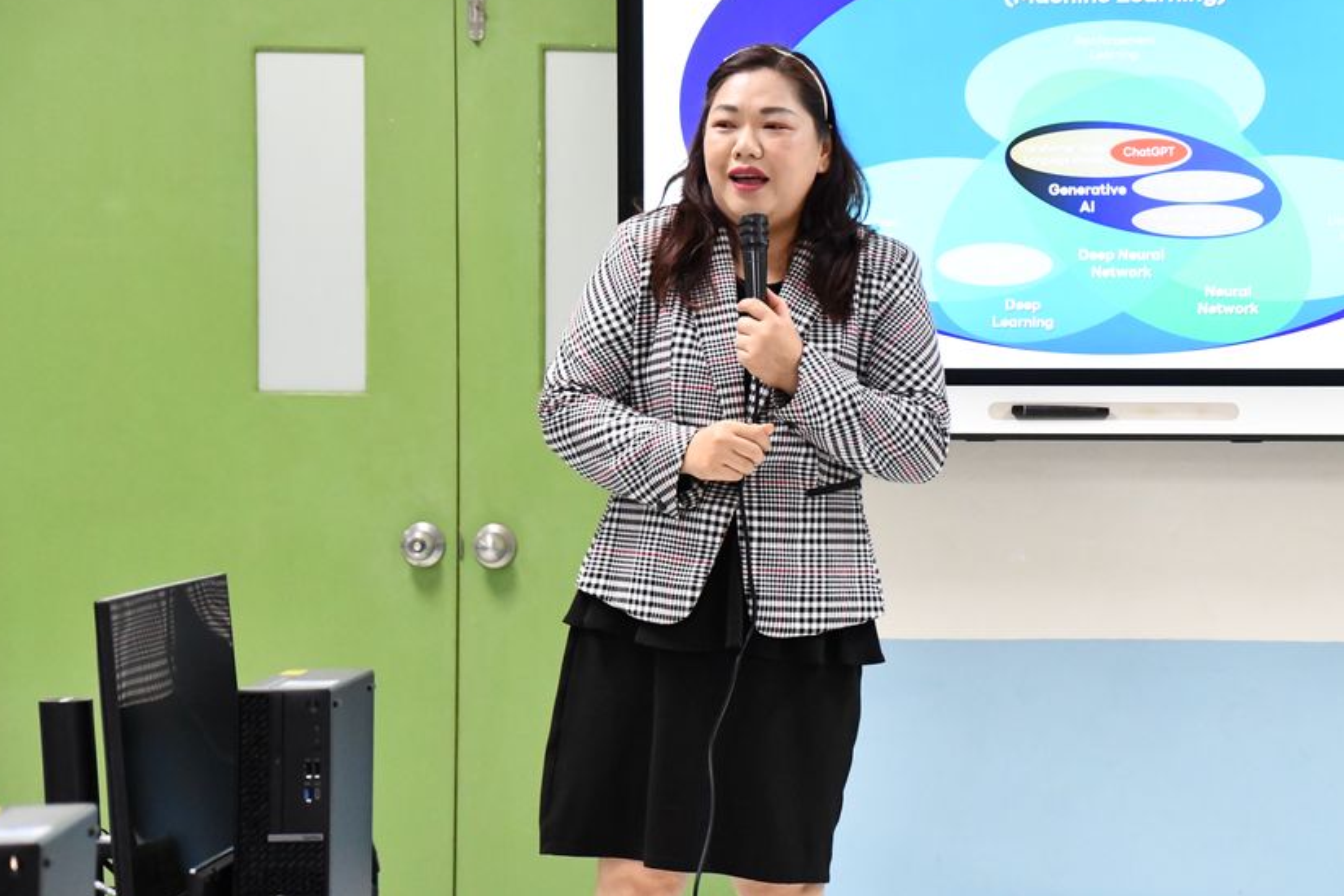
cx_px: 816
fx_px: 5189
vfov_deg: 9.9
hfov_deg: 14.7
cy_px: 349
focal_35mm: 139
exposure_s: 1/125
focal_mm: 75
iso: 5600
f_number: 5
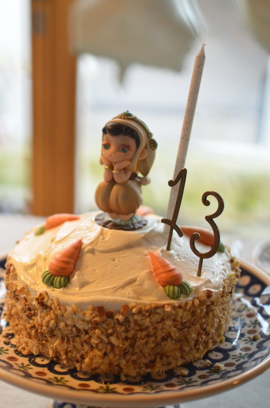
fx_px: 593
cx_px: 135
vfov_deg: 37.9
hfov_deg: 25.6
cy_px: 204
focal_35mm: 52
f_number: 1.8
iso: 1000
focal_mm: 35
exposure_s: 1/100
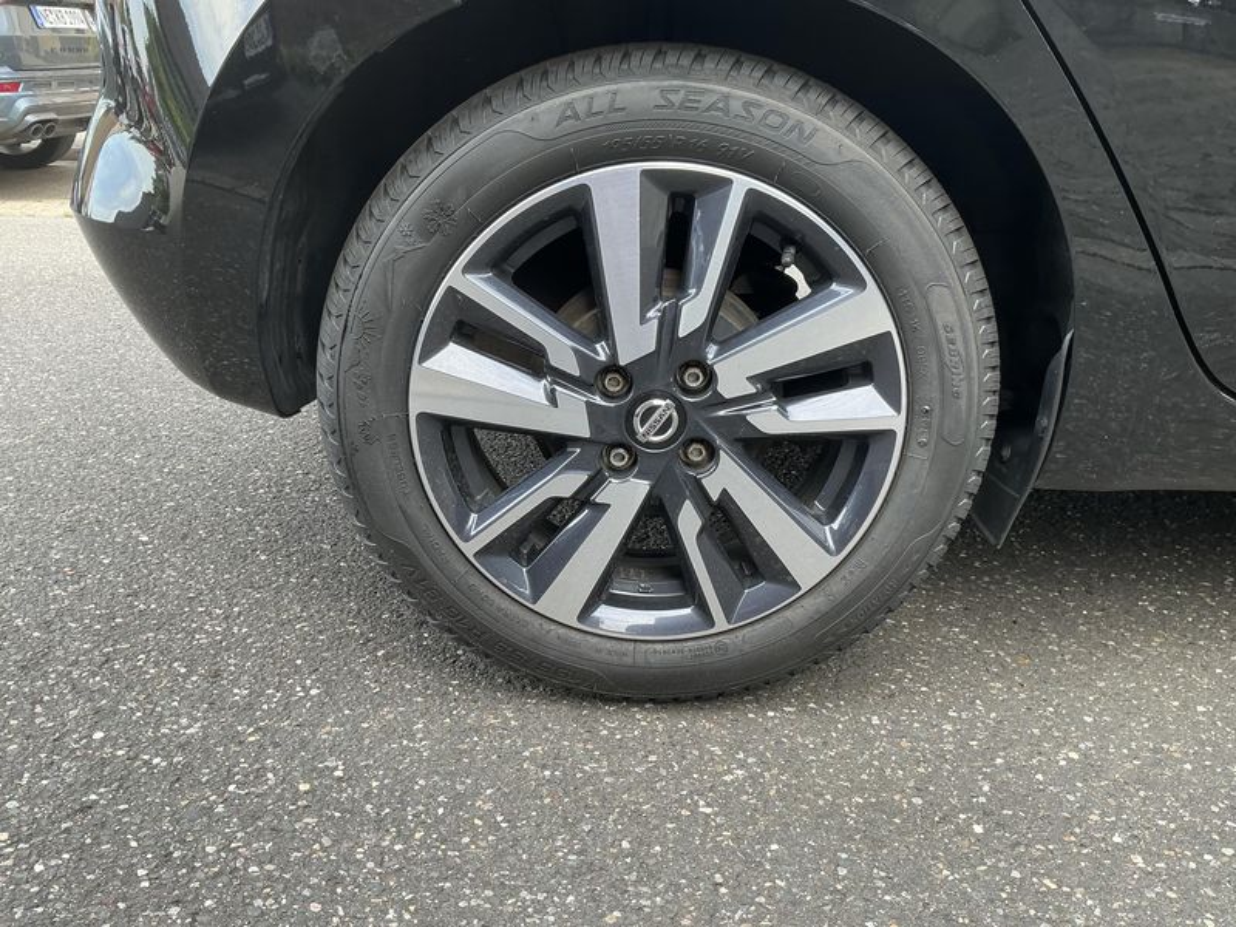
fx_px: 1000
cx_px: 618
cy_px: 464
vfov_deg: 49.7
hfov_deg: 63.4
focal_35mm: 28
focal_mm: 3
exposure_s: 1/122
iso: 16
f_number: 1.8
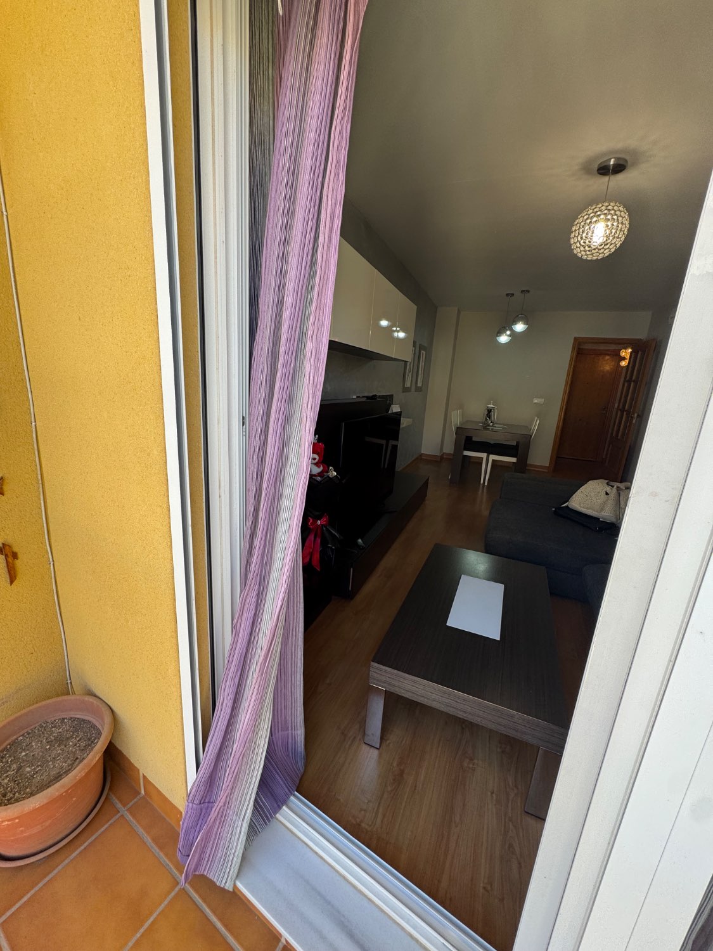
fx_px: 384
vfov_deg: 102.1
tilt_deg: -14.1
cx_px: 356
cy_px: 476
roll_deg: -5.3
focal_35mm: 14
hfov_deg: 85.7
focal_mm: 2.22
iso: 40
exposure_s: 1/99
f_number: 2.2
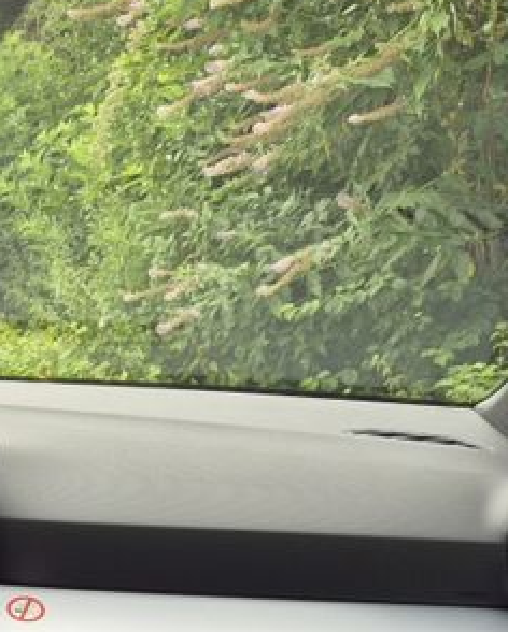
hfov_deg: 21.2
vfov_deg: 29.2
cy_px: 613
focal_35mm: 61
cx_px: -248
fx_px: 1144
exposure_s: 1/180
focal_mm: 5.4
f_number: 1.8
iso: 32
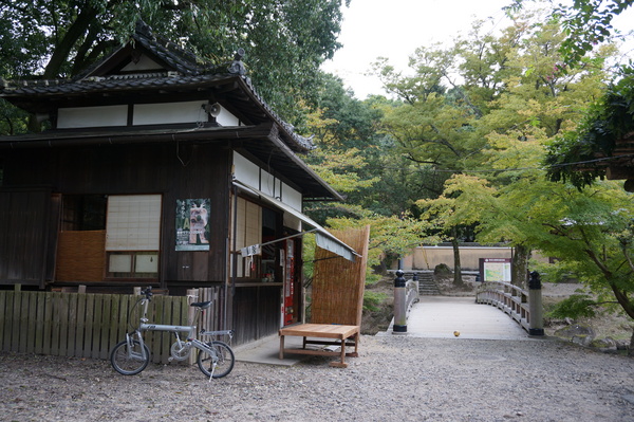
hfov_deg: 59.5
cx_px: 317
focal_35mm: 32
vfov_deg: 41.6
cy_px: 211
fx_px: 554
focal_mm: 21
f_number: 4
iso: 125
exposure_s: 1/60
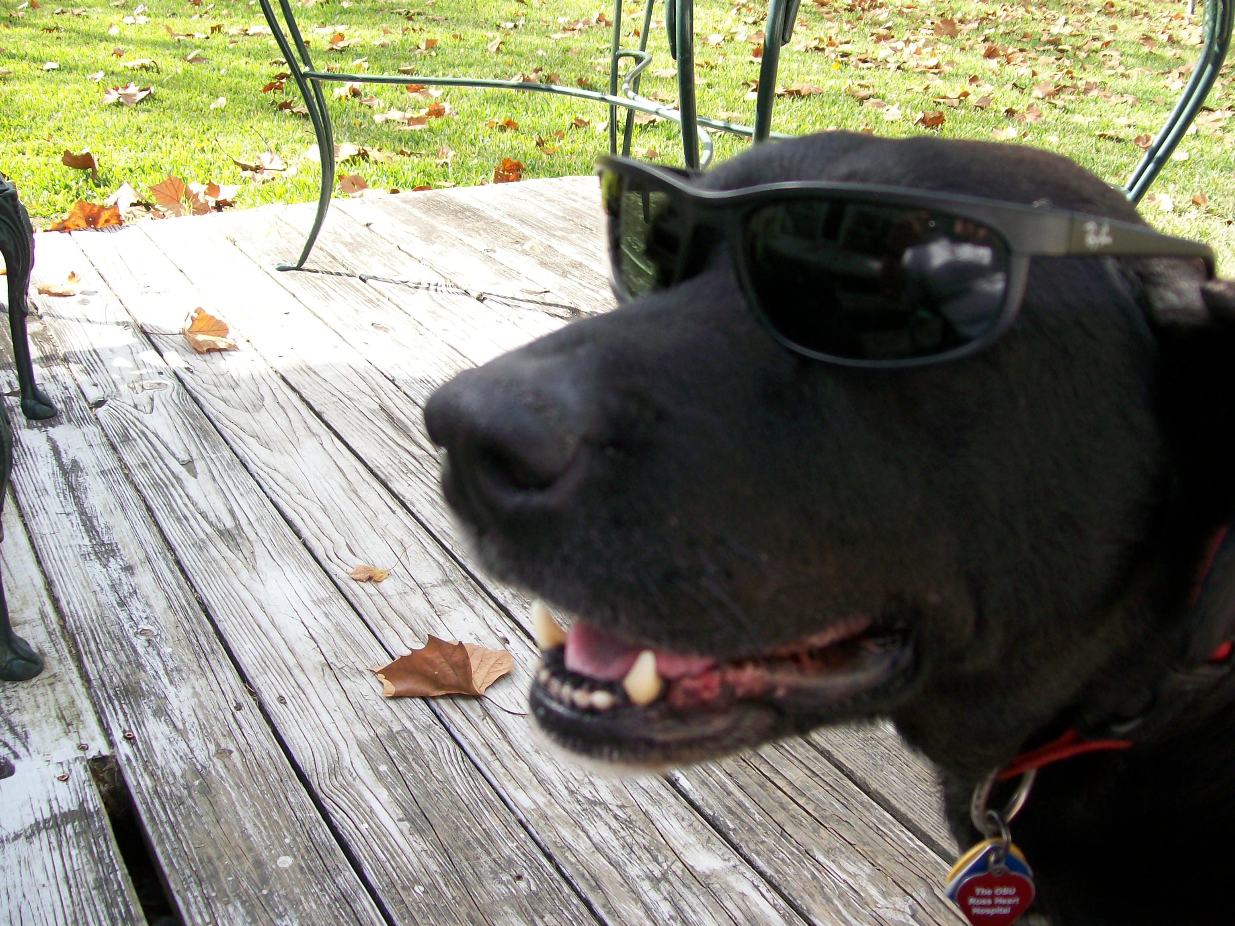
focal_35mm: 36
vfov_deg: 39.7
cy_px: 463
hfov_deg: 51.4
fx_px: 1284
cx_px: 618
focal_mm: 6
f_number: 2.7
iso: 80
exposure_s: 1/260
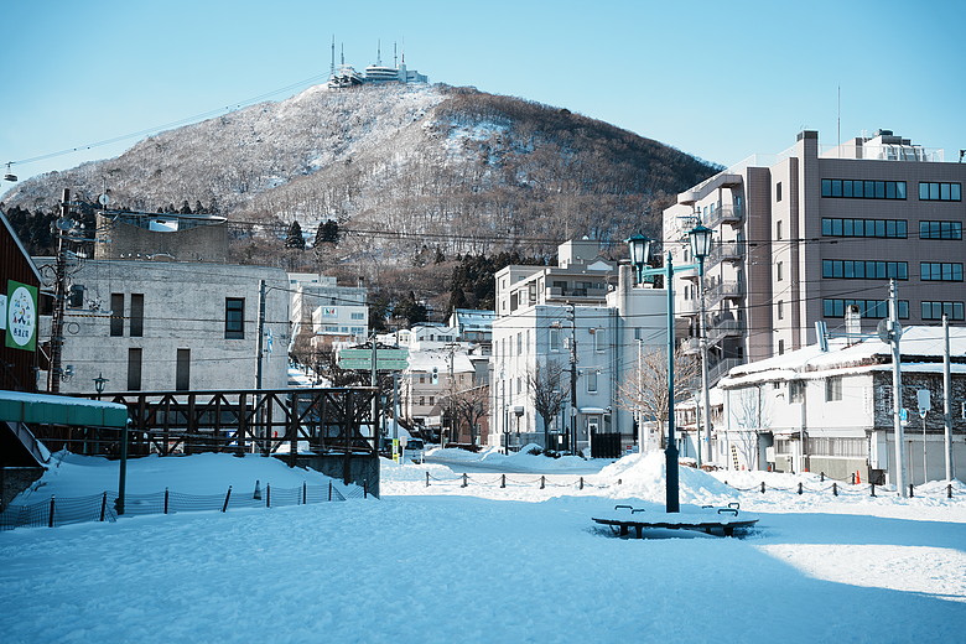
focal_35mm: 52
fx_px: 1384
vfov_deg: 26.2
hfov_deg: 38.5
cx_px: 483
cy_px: 322
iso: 125
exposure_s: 1/2500
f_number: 2.8
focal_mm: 51.6
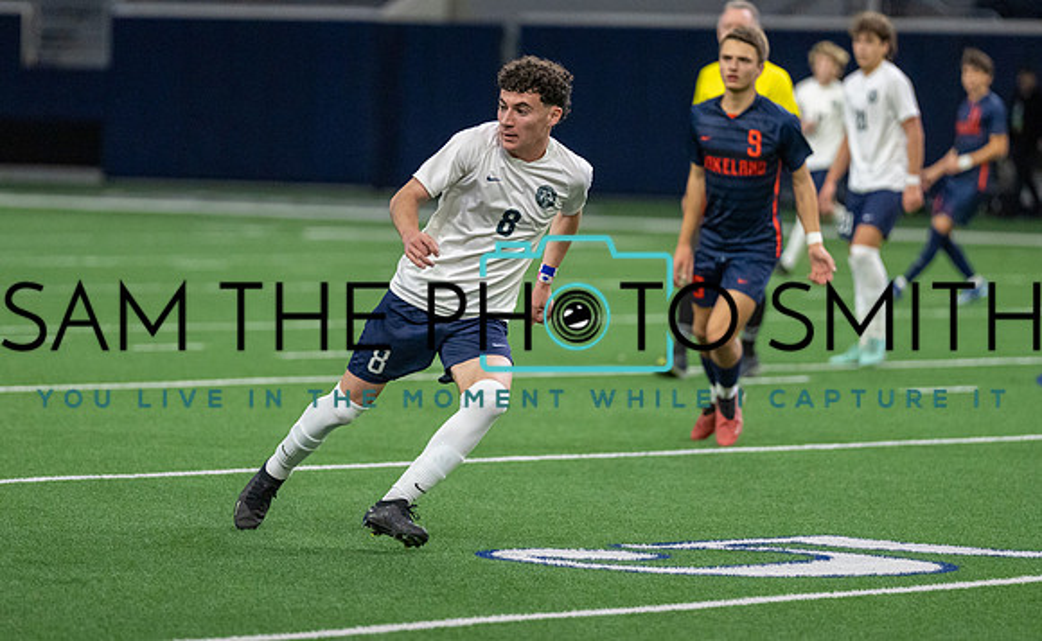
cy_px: 272
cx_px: 478
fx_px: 7137
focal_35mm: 252
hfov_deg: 8.3
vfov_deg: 5.1
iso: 5000
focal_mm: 200
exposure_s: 1/1250
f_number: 2.8
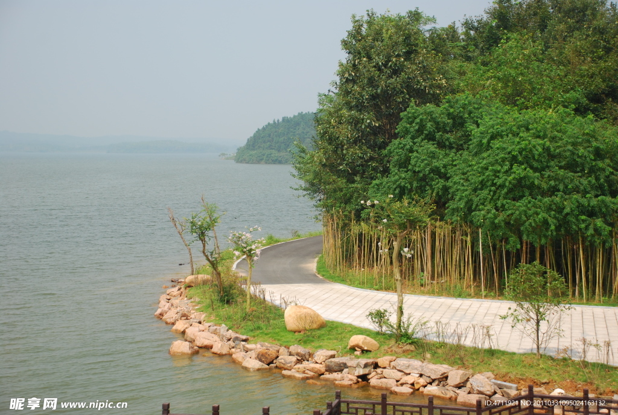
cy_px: 208
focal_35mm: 66
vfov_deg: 20.7
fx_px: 1135
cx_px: 309
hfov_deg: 30.5
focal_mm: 44
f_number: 4.8
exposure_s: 1/500
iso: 100
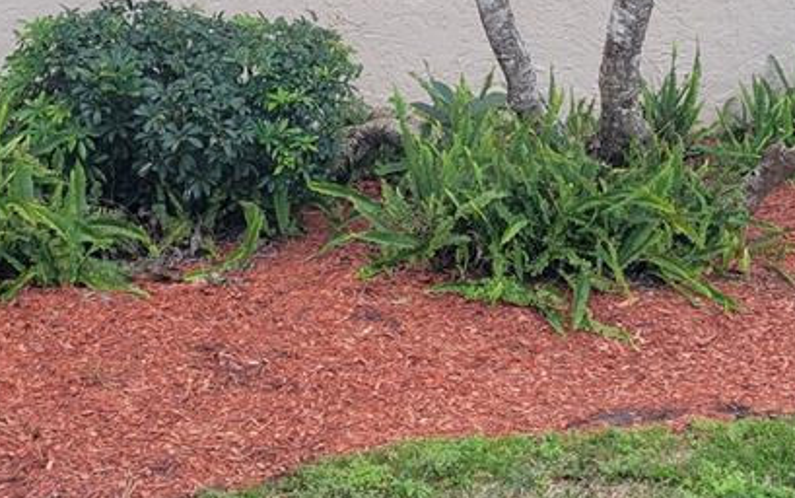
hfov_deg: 29.6
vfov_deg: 18.5
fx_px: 1496
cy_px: 41
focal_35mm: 69
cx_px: 505
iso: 40
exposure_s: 1/621
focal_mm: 5.4
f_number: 1.8
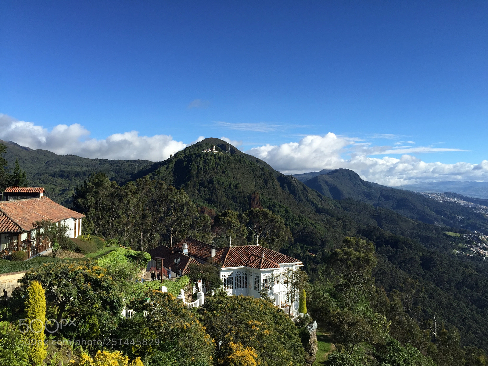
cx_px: 244
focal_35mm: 29
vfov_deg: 48.2
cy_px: 183
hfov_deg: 61.7
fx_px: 409
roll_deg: -1.6
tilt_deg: +1.9
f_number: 2.2
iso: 32
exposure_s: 1/1522
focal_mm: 4.15
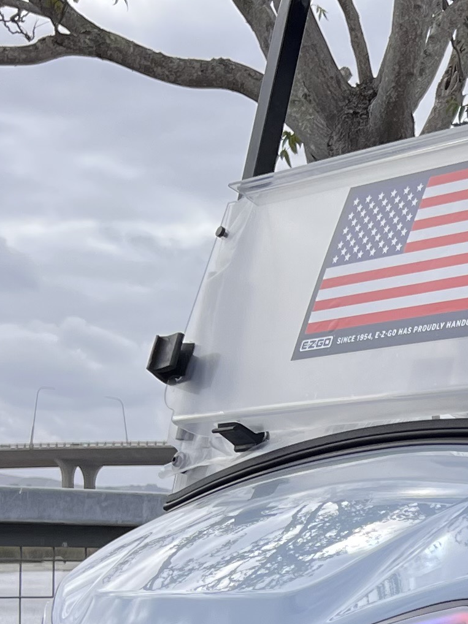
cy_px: 630
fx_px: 1857
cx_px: 770
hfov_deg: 13.3
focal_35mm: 103
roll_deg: -0.9
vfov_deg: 18.6
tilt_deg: -3.5
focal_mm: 5.7
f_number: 1.5
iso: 50
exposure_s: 1/2695
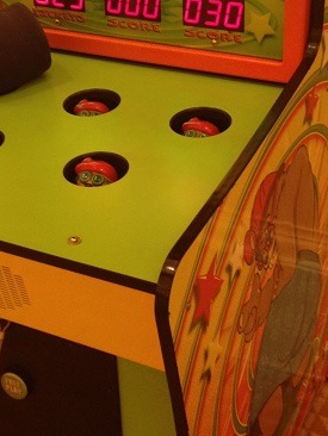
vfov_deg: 24.8
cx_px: 106
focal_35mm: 78
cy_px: 124
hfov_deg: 18.9
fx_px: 984
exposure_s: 1/20
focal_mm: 4.28
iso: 160
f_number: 2.4
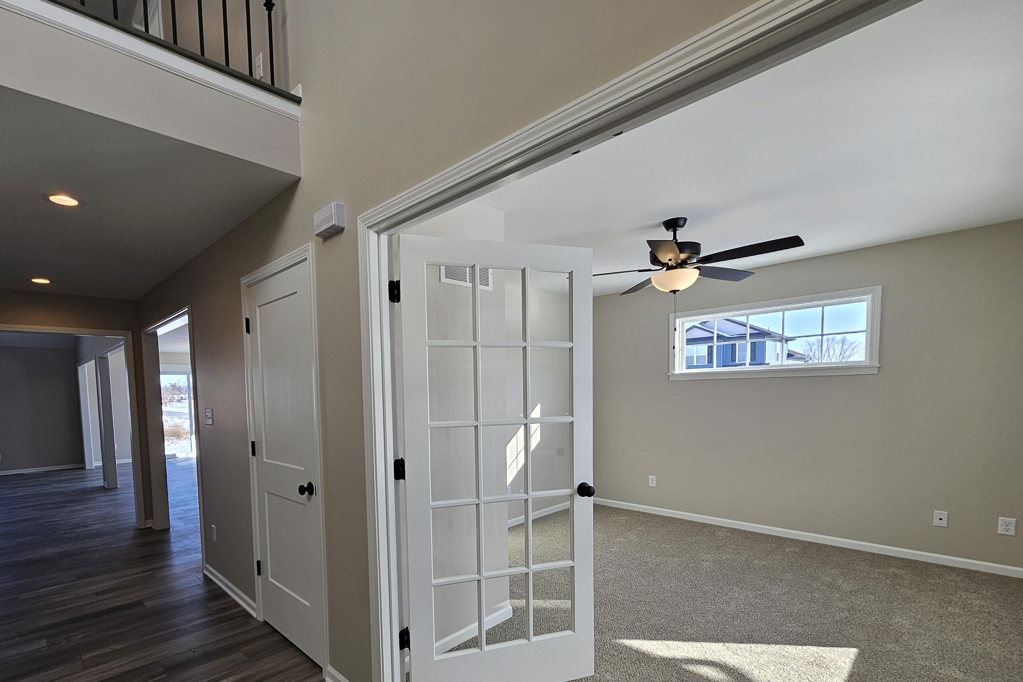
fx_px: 455
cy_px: 433
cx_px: 427
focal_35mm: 16
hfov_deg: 95.9
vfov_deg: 72.3
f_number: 2.2
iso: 32
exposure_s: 1/133
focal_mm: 1.74
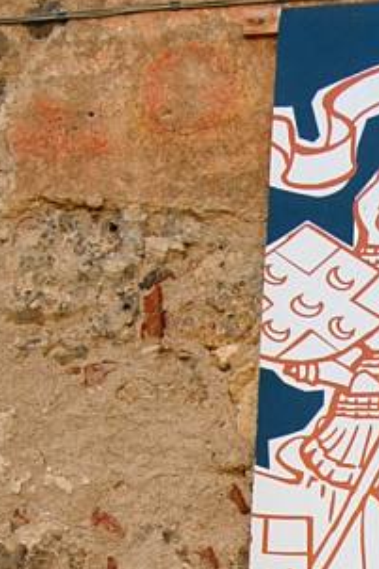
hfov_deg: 8.8
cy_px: 795
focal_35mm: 153
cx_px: 549
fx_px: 2413
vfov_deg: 12.9
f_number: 10
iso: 320
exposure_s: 1/250
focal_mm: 31
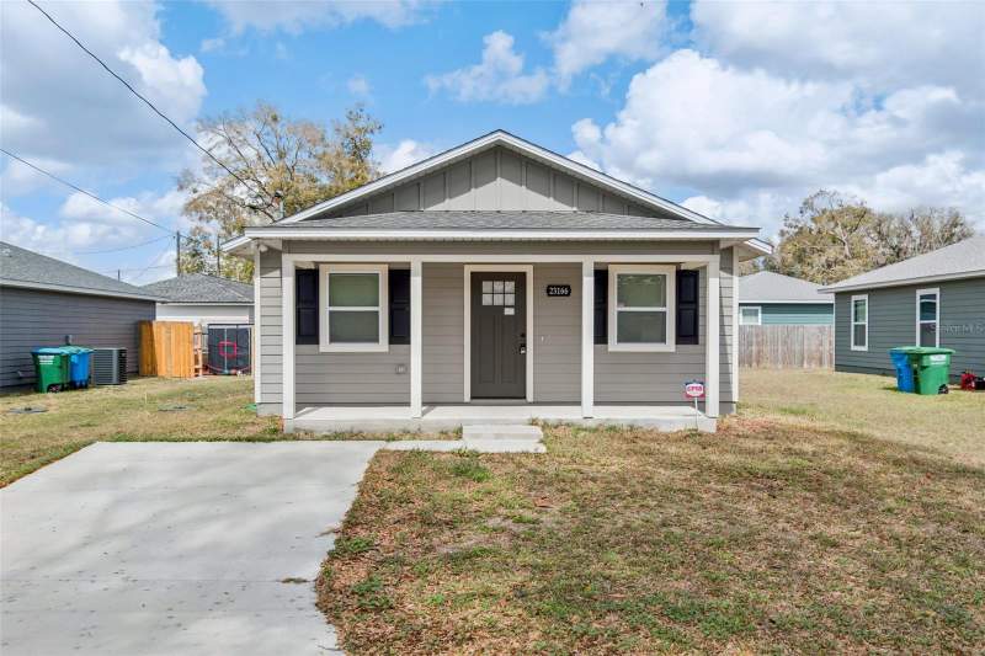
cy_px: 328
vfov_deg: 43.6
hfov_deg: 61.9
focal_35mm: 30
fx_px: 821
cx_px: 492
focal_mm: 20
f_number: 8
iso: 200
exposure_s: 1/250
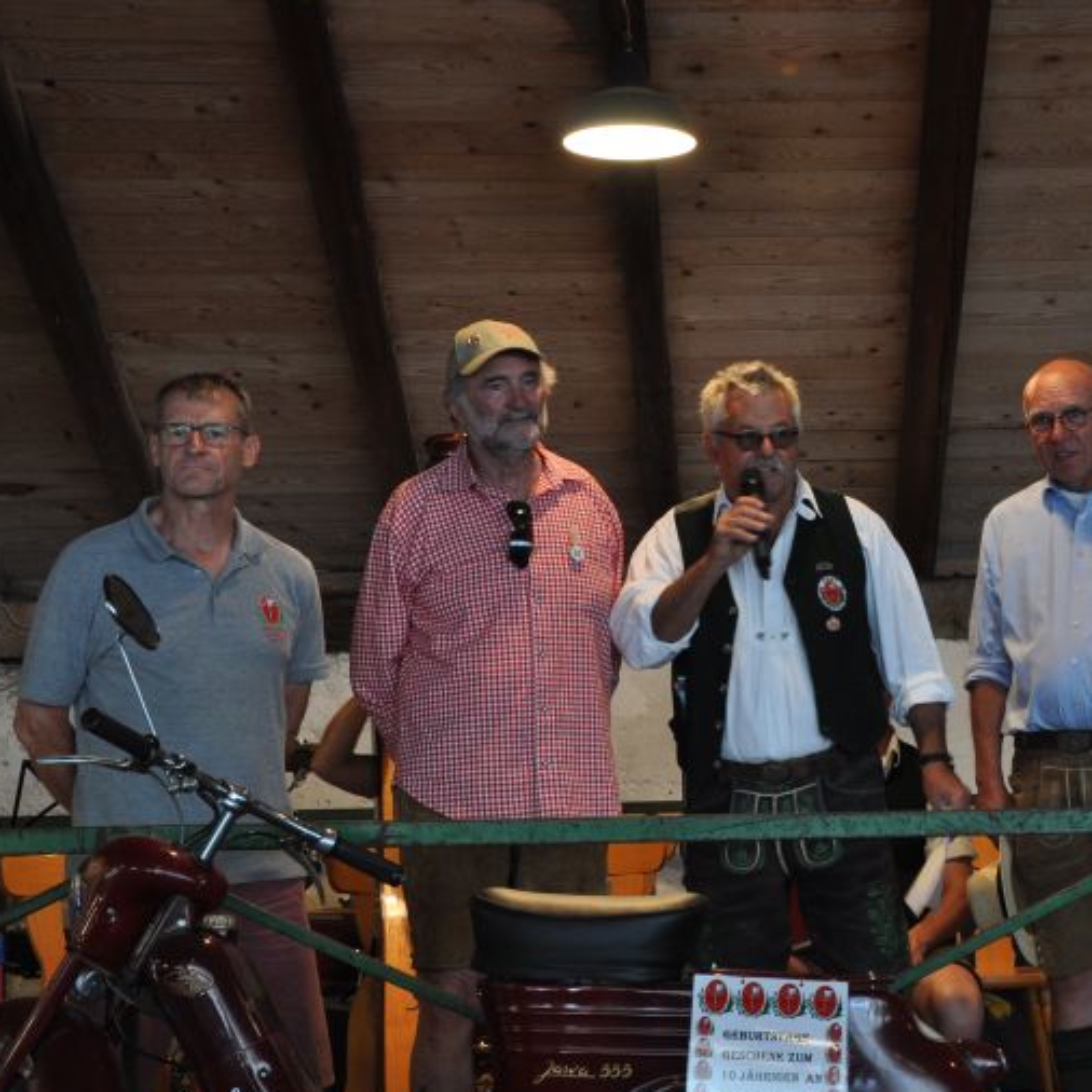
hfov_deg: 25.2
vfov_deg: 25.7
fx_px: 2391
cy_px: 613
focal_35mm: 67
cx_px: 902
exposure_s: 1/15
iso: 560
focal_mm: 26
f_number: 6.3
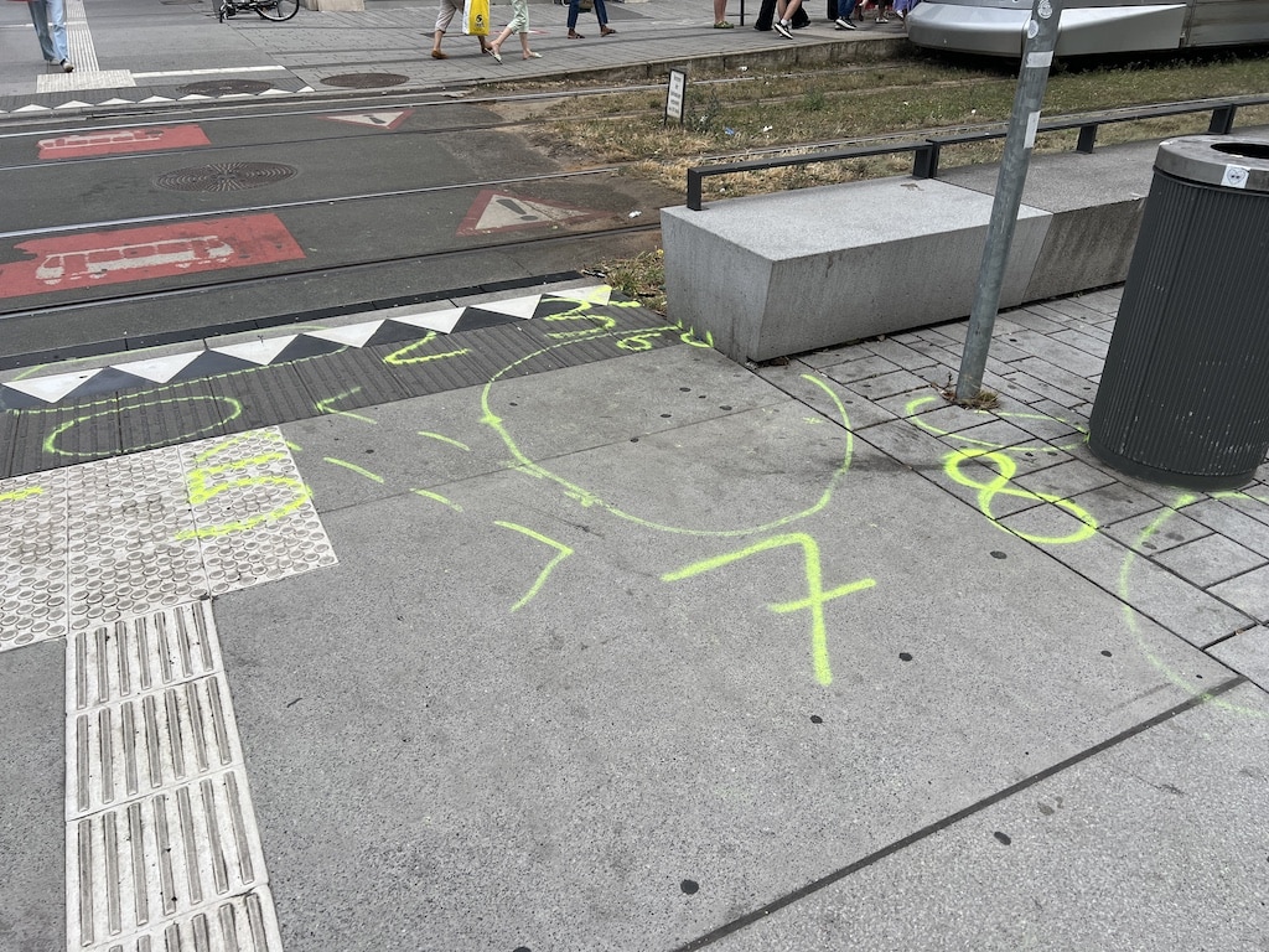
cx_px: 634
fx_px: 953
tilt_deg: -29.7
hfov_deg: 67.3
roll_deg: +0.5
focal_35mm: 26
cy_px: 476
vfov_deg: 53.1
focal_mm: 5.7
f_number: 1.5
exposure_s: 1/3257
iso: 50
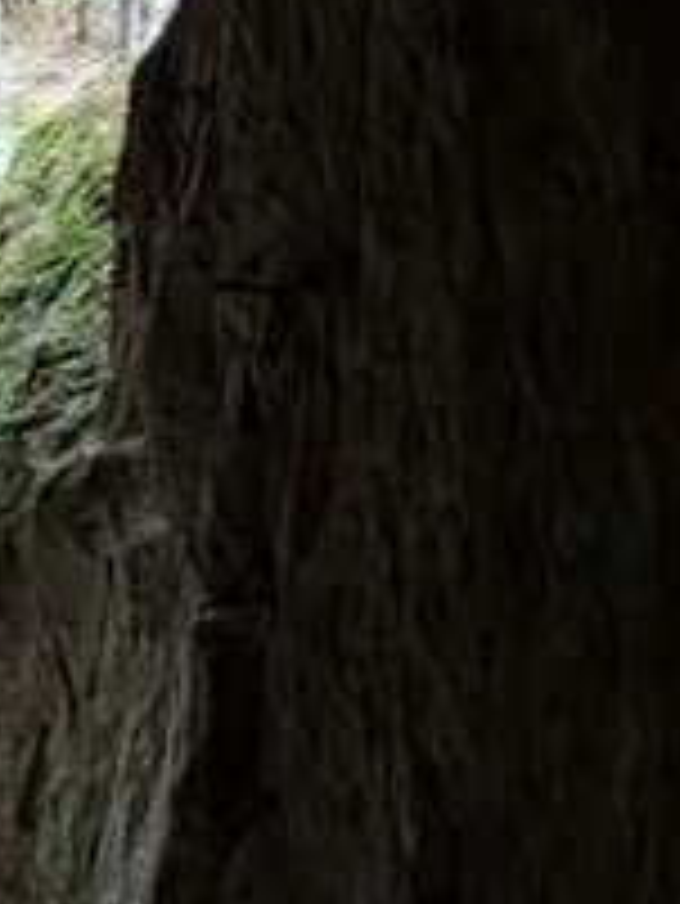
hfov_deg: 11.1
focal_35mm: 130
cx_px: -212
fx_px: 3401
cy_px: 553
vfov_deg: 15.1
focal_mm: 4.53
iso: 522
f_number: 1.7
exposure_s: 1/33.3
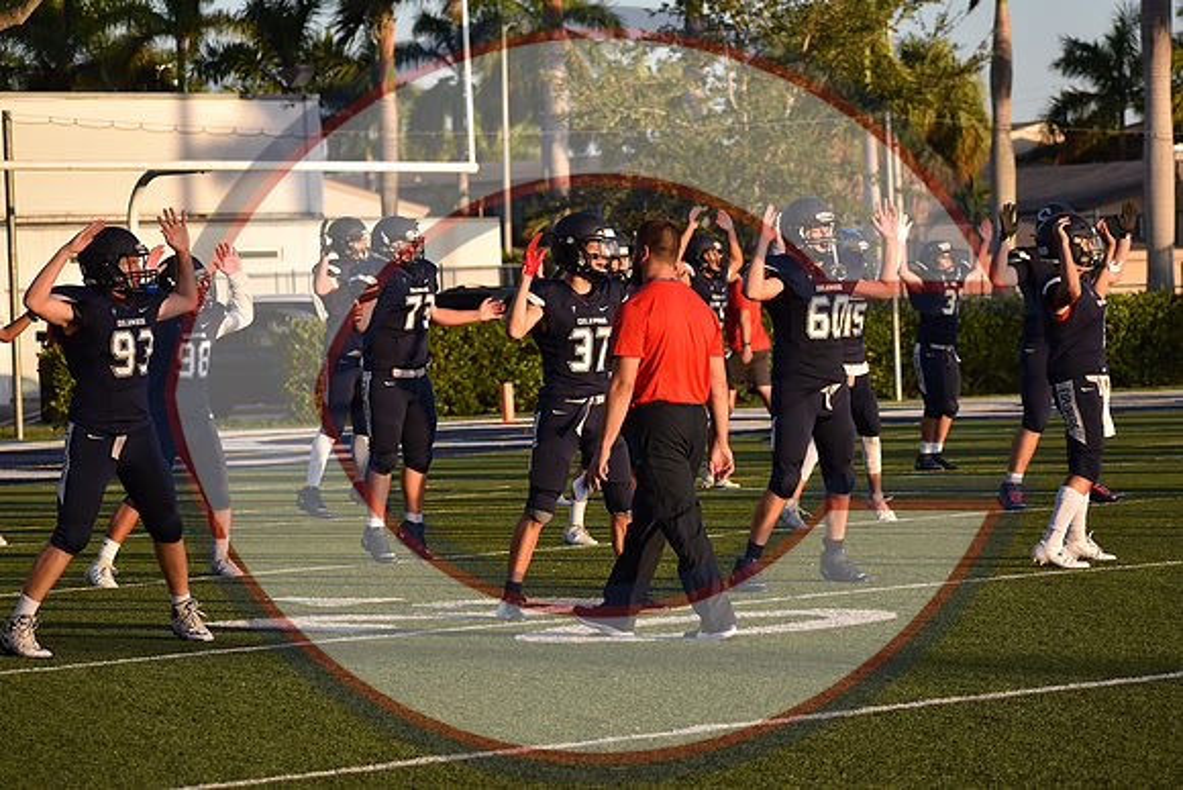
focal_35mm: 147
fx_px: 4831
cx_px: 592
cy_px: 395
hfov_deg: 14.0
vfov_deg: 9.3
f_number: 5
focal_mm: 98
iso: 400
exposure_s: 1/1250
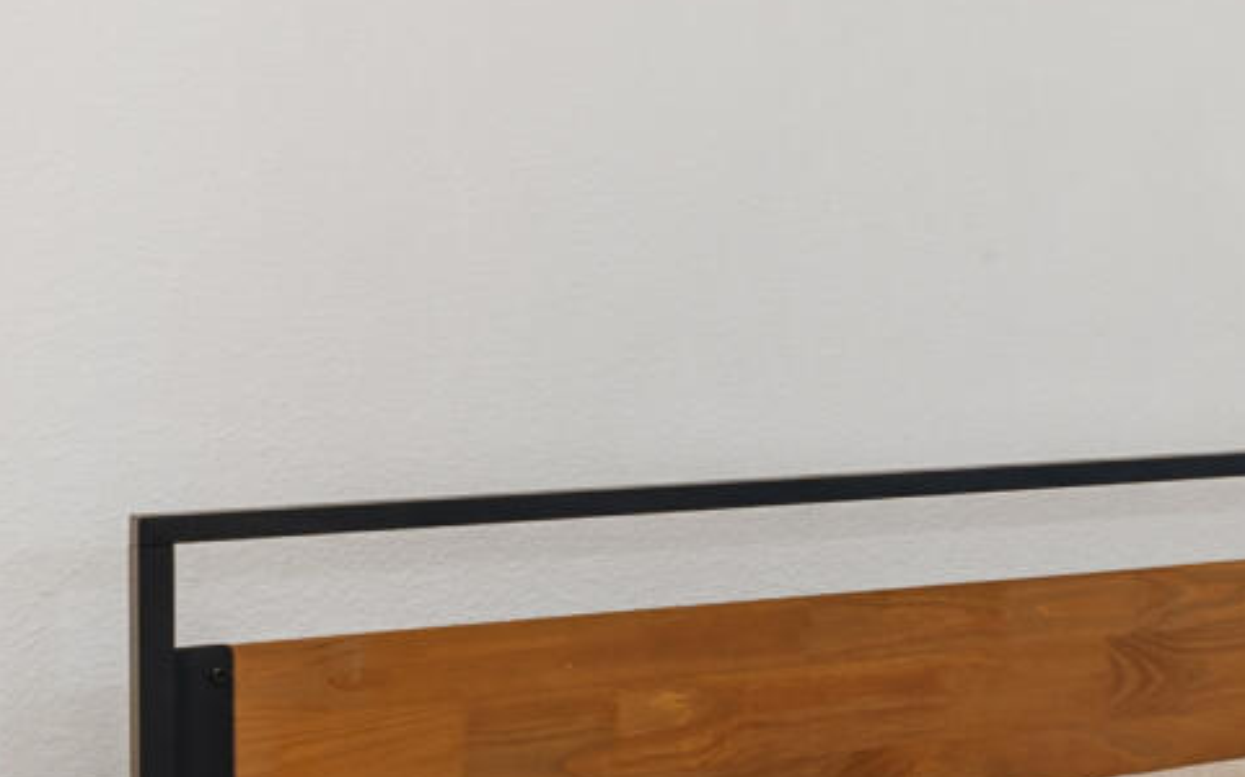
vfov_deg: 14.6
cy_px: 166
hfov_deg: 16.5
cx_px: 2612
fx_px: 3018
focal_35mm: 89
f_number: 9
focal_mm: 14
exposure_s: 1/2
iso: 320
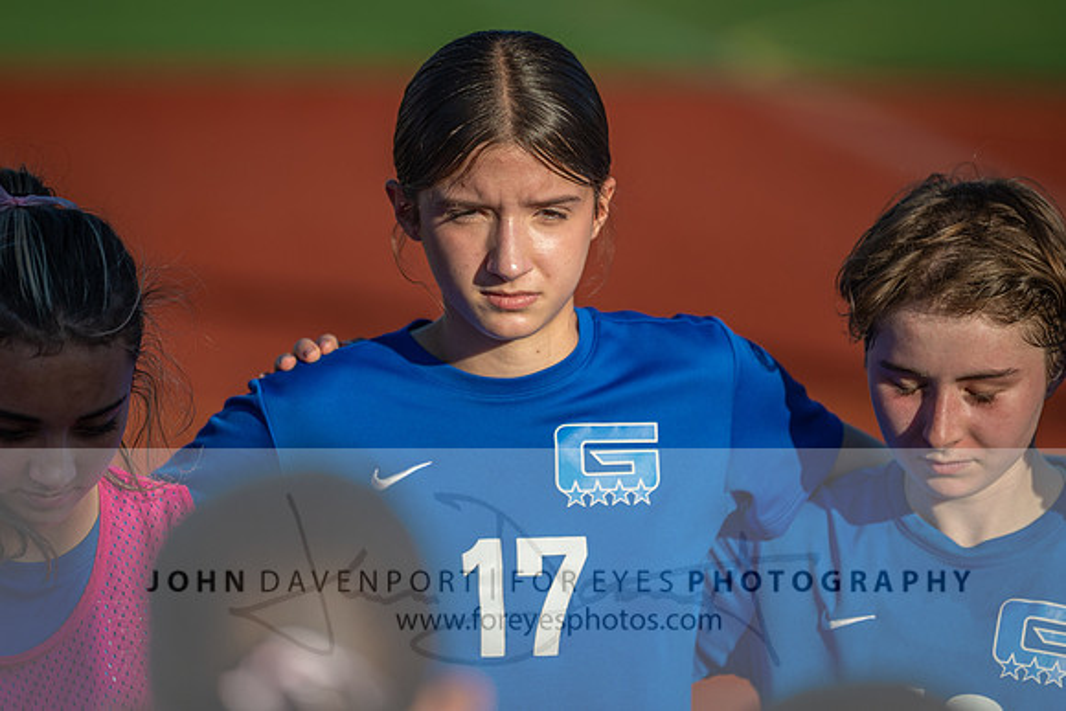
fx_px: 6806
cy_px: 303
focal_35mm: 230
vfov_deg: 6.0
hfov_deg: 9.0
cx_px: 533
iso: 220
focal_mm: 200
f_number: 2.8
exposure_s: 1/3200
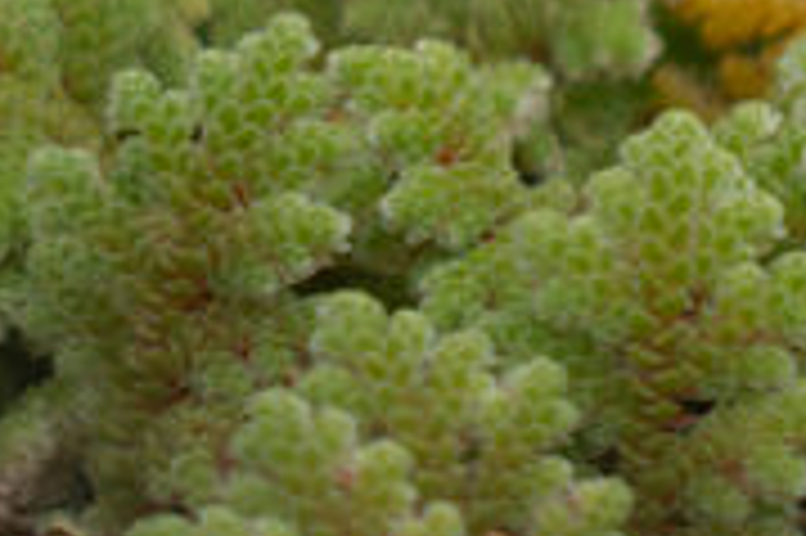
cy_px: -374
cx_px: 2087
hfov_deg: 2.2
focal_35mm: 949
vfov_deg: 1.4
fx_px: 21227
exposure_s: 1/200
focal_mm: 105
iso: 160
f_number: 4
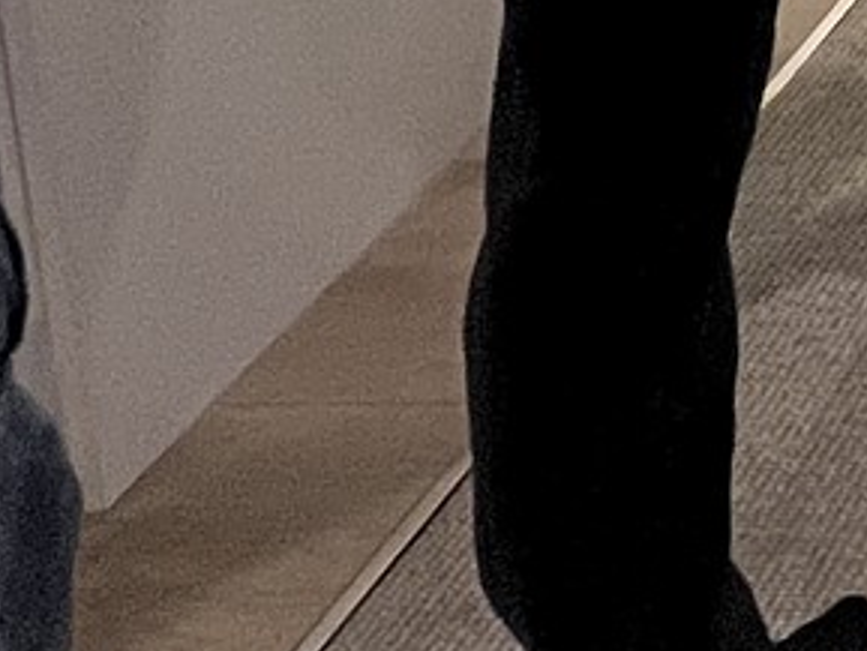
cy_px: -1194
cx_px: 2100
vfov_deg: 11.4
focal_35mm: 90
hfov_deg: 14.3
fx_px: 2255
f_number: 1.8
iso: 320
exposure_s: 1/50
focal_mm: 1.57
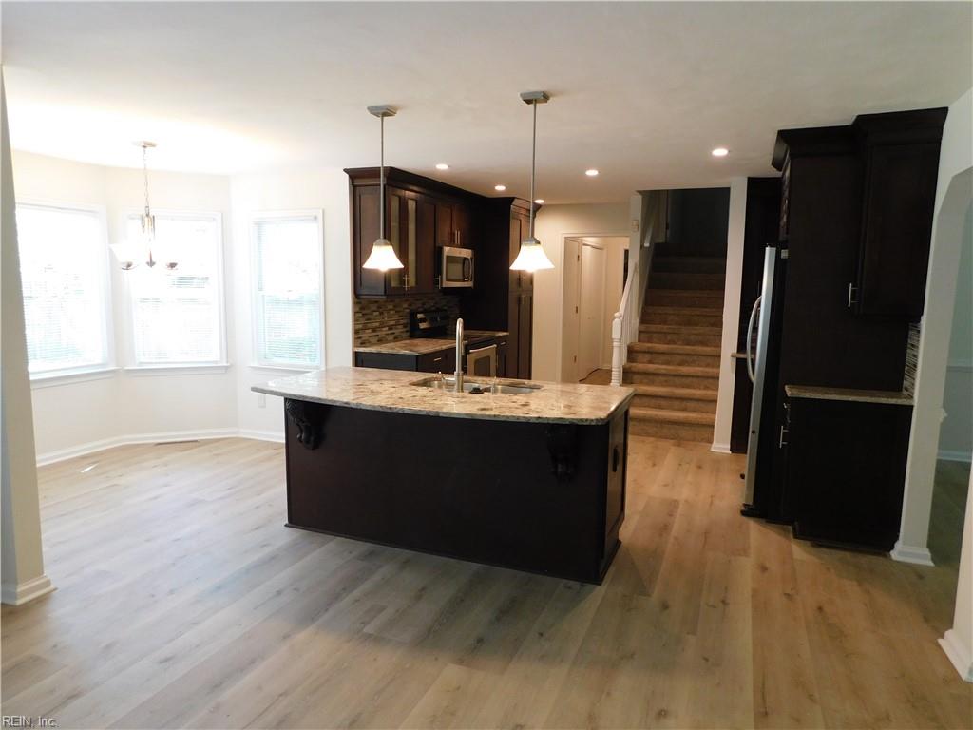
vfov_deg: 58.9
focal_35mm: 23
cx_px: 486
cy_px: 365
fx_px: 646
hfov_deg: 73.9
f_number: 3
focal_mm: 4
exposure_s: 1/30
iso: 220
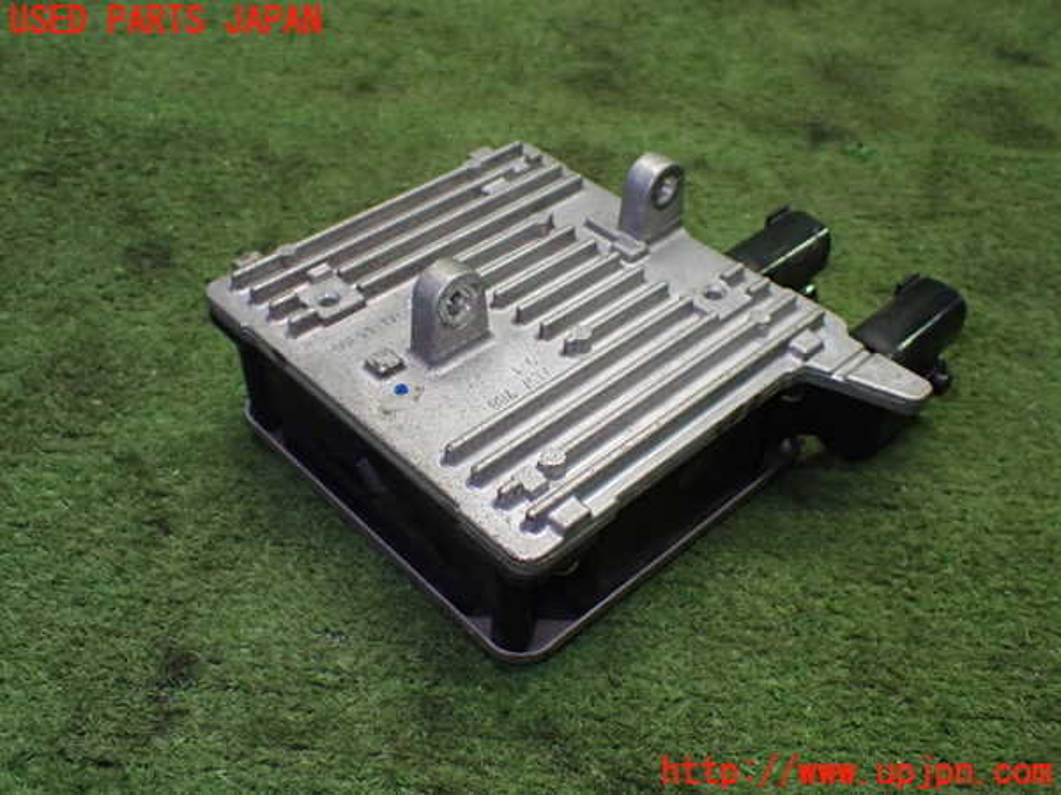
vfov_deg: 39.7
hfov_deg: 51.4
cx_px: 530
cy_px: 398
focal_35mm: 36
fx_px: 1103
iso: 640
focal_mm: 6.37
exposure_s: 1/160
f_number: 2.5
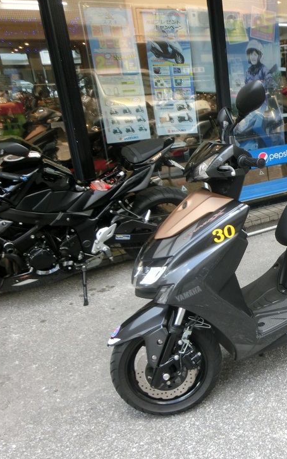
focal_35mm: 35
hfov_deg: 32.8
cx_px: 298
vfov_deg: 55.3
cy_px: 234
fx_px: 438
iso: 80
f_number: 3
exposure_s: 1/125
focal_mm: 4.24
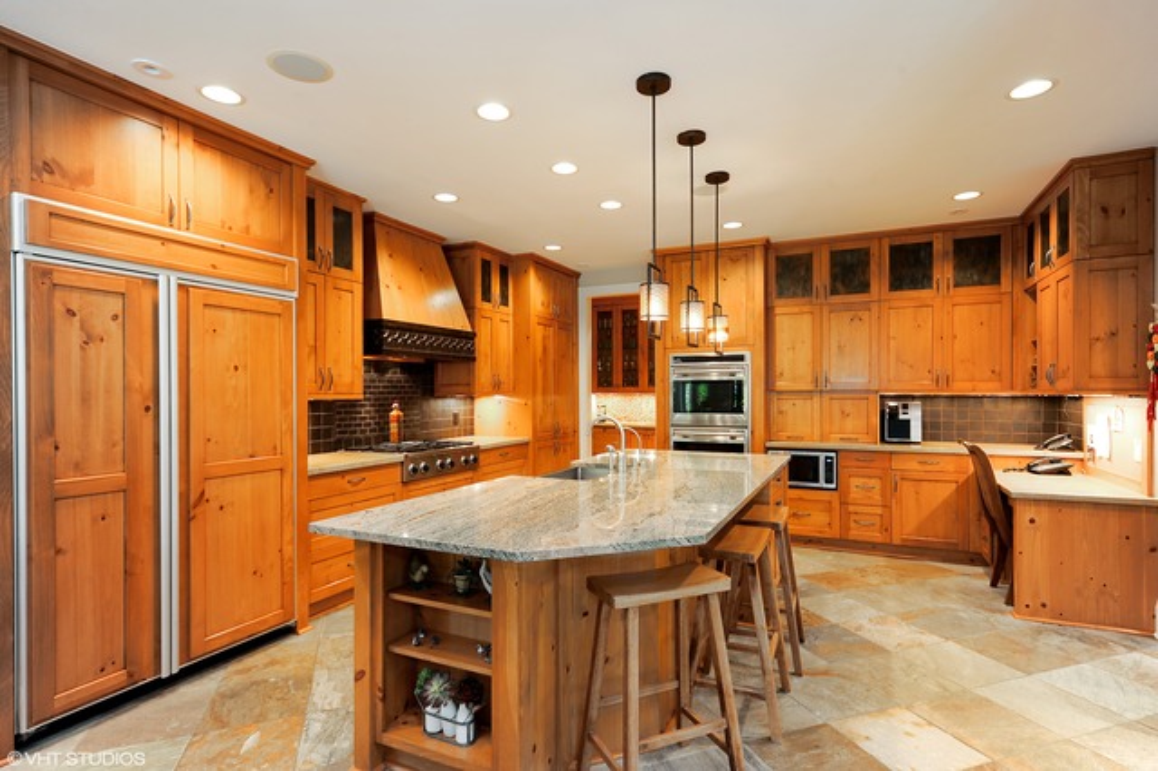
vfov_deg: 67.3
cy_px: 386
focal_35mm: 18
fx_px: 579
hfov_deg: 90.0
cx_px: 579
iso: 200
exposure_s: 1/2.5
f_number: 8
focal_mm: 18
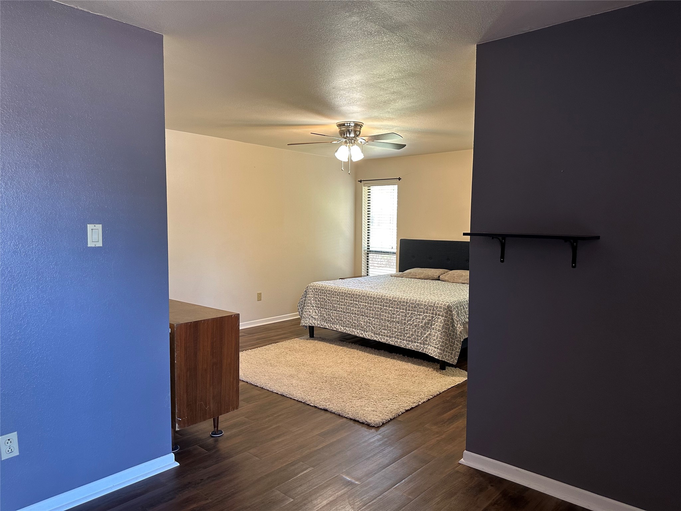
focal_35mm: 24
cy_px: 256
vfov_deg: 56.8
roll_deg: -0.1
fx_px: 472
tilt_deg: -4.6
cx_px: 340
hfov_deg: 71.6
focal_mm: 6.86
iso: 160
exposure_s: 1/60
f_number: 1.78
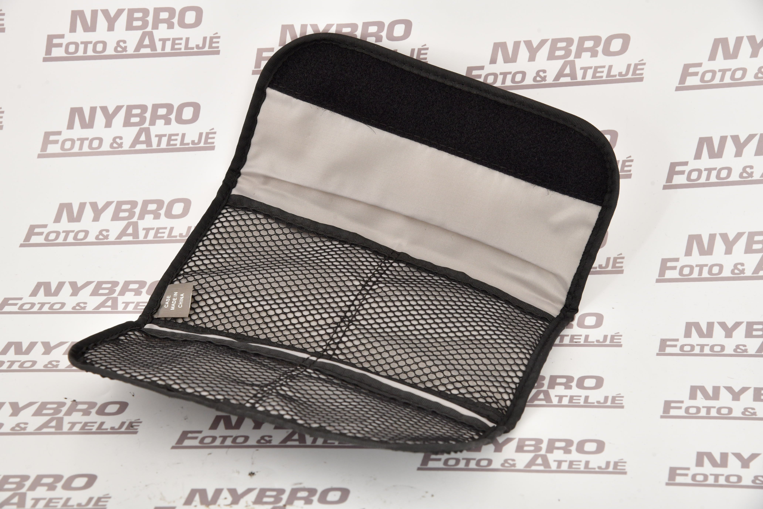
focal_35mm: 86
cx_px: 382
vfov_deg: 15.9
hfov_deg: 23.6
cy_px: 254
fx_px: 1823
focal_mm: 86
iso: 1000
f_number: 11
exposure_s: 1/200
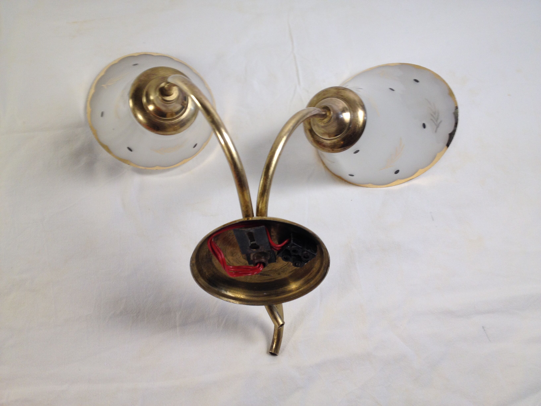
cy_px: 203
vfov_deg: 40.7
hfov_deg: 52.6
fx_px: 547
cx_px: 270
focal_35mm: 35
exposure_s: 1/24
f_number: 2.4
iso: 50
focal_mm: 4.28
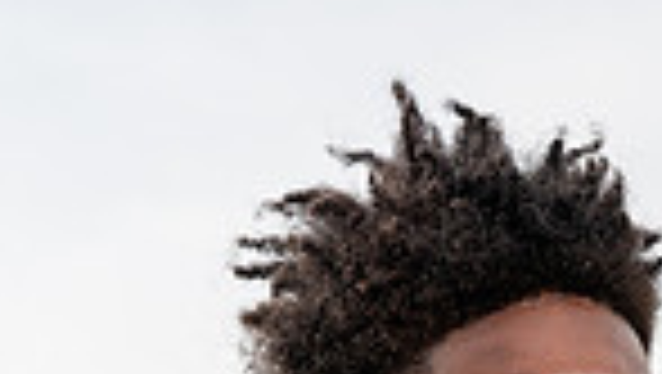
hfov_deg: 16.7
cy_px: 1005
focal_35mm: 128
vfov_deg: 8.4
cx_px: 495
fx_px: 2249
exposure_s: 1/800
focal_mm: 40
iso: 125
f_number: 5.6
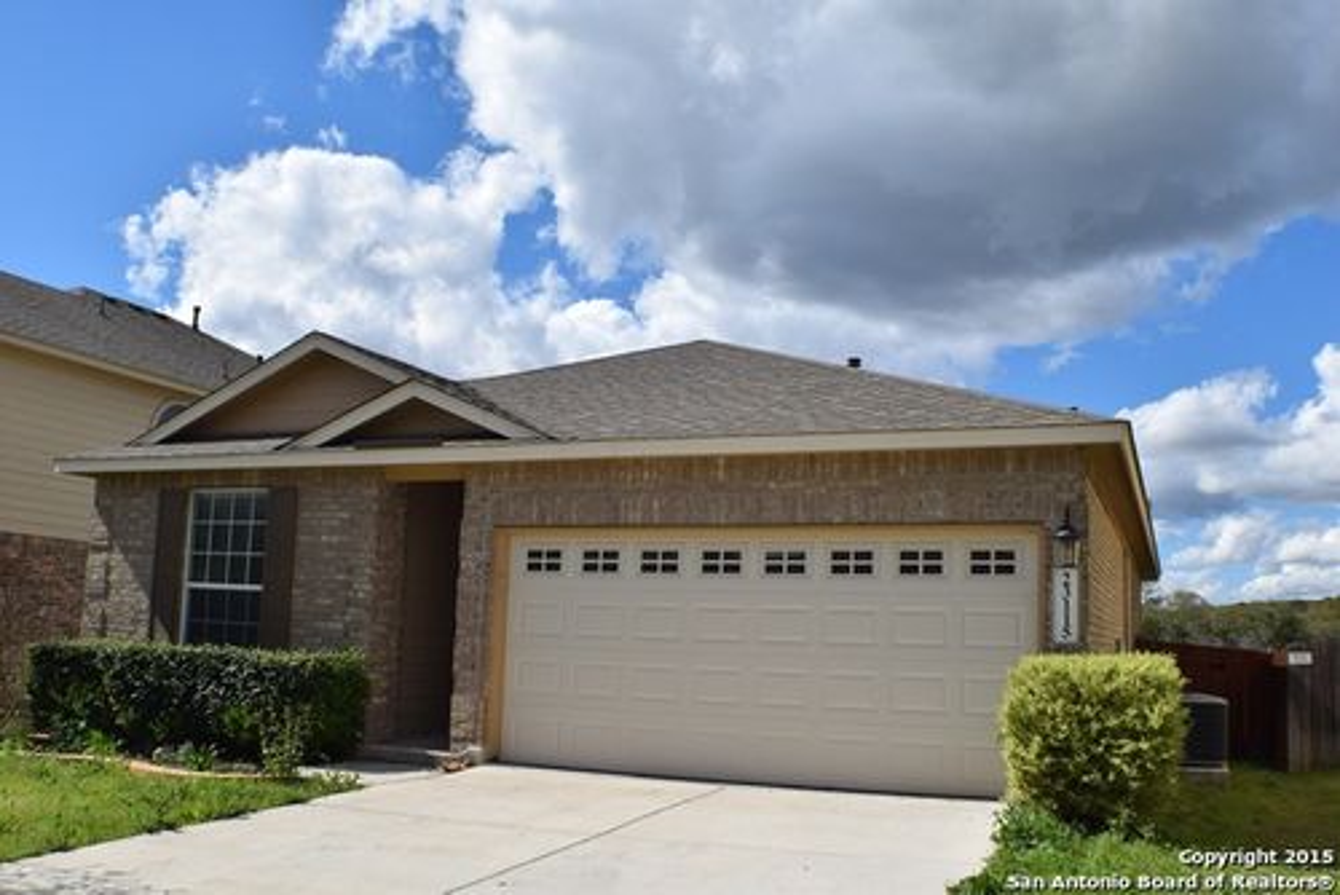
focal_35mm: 42
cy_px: 448
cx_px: 670
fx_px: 1564
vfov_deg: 31.9
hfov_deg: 46.4
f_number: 11
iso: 200
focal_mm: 28
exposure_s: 1/500
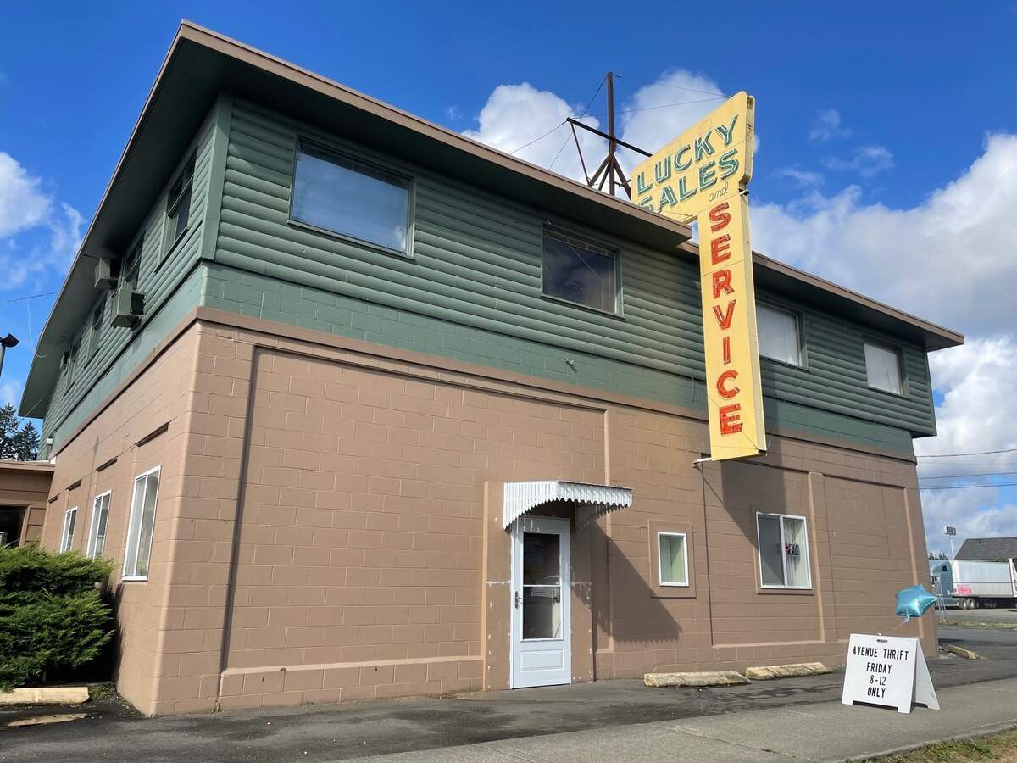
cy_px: 382
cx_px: 508
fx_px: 764
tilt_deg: +14.9
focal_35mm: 26
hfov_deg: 67.3
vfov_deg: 53.1
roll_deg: +0.8
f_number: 1.6
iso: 32
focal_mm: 4.2
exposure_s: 1/3125
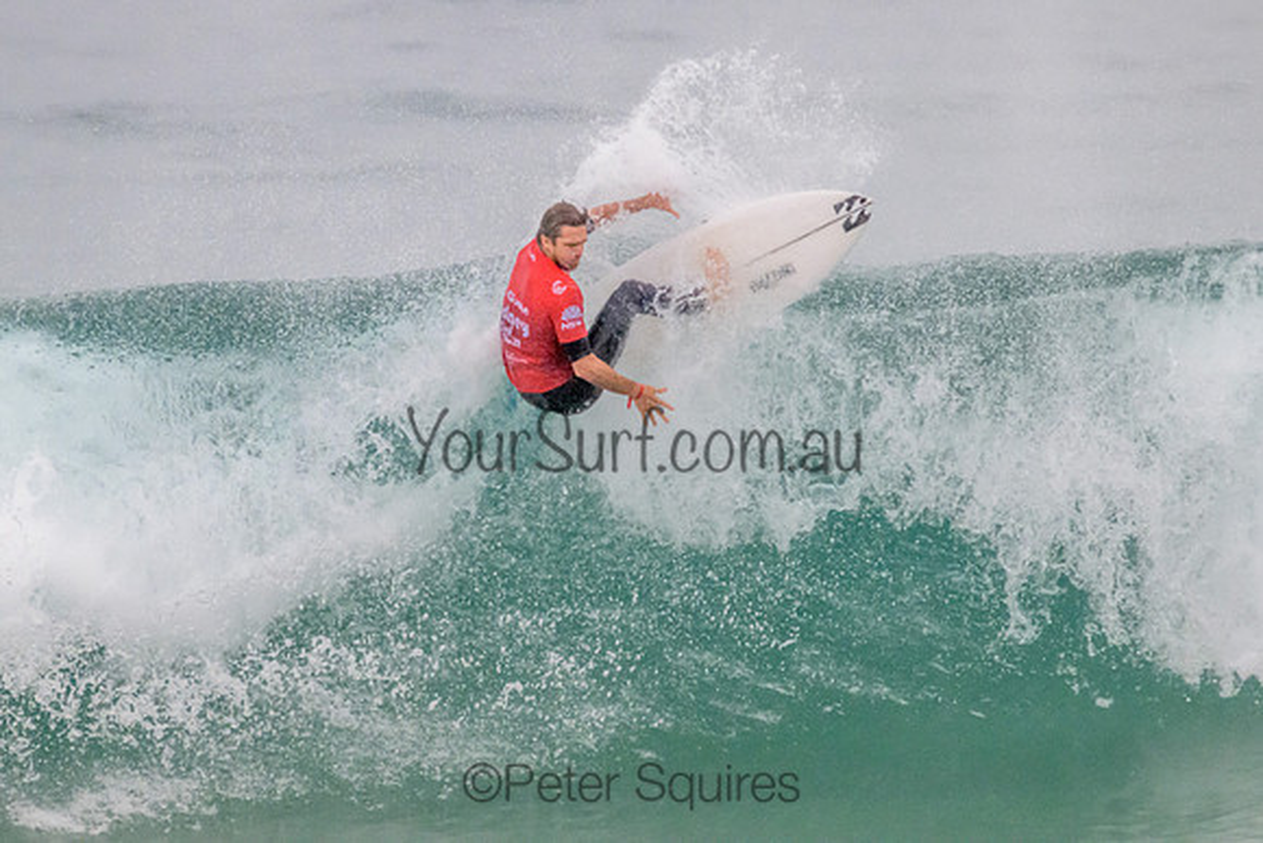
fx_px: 37506
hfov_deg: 1.9
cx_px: 639
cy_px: 280
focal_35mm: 1069
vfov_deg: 1.3
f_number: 11
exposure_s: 1/2000
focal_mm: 800
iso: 3600
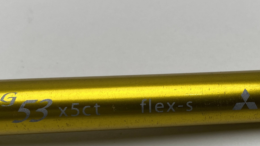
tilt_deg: -56.0
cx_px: 182
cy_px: 126
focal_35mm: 60
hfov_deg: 34.4
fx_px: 414
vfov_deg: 19.8
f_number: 1.8
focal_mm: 4.25
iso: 32
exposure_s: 1/375
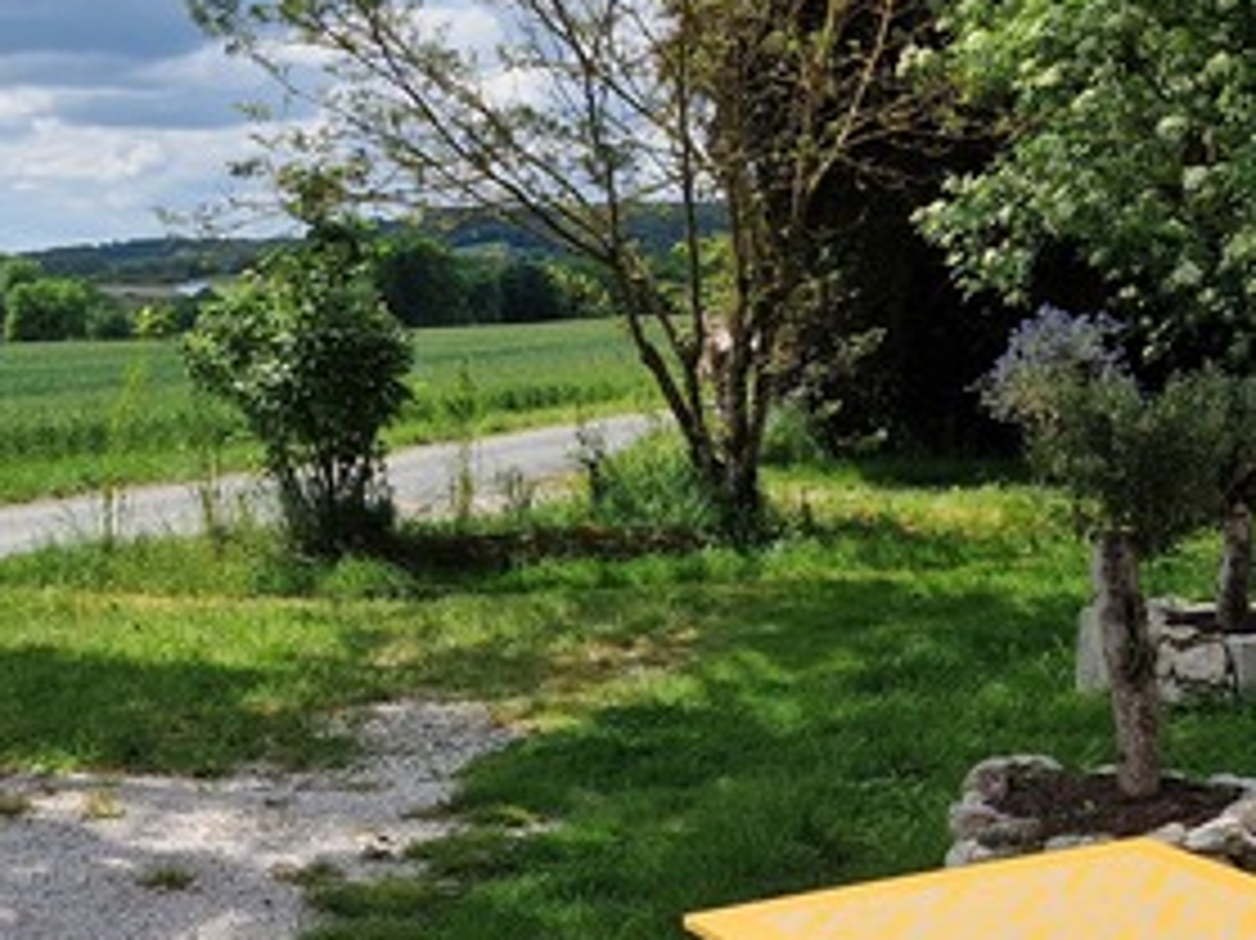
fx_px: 2394
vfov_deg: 22.2
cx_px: 707
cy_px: 562
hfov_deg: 29.4
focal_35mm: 66
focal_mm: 6.4
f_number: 1.8
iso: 50
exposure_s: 1/1352
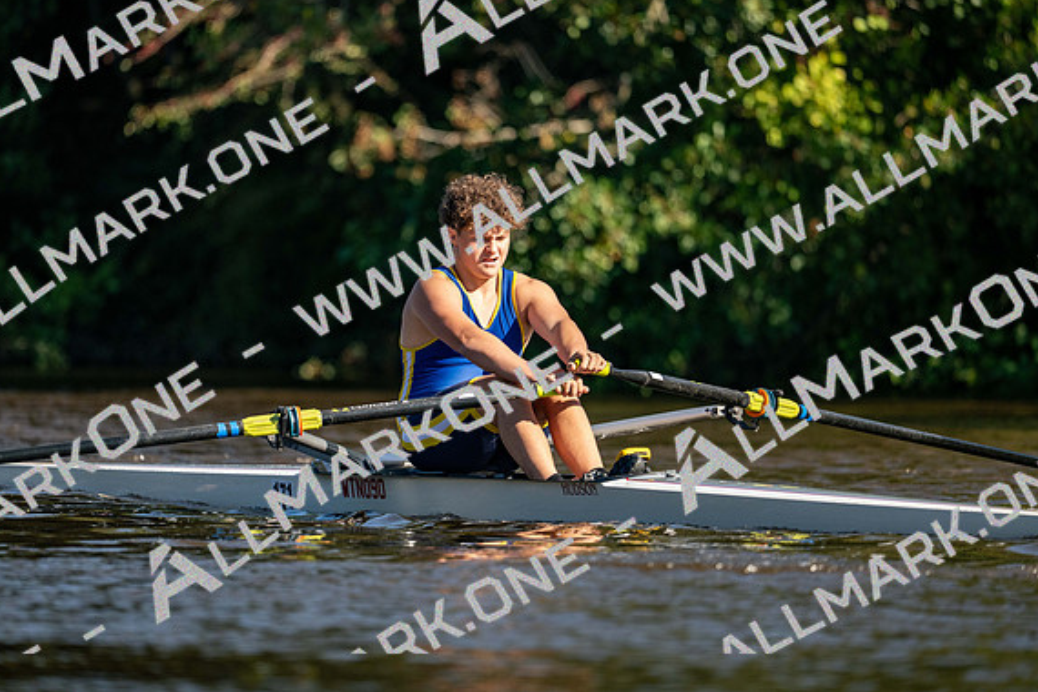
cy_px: 341
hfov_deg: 5.1
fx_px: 11734
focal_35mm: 407
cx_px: 519
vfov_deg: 3.4
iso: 720
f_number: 4.5
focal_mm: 400
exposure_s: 1/3200
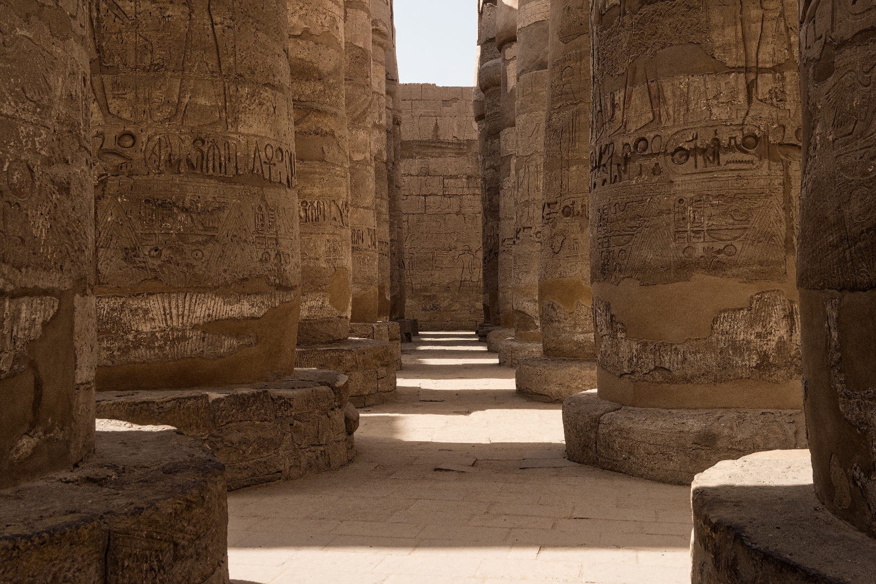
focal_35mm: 38
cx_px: 438
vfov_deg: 35.1
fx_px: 925
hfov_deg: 50.7
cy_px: 292
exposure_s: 1/500
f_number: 11
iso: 400
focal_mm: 38
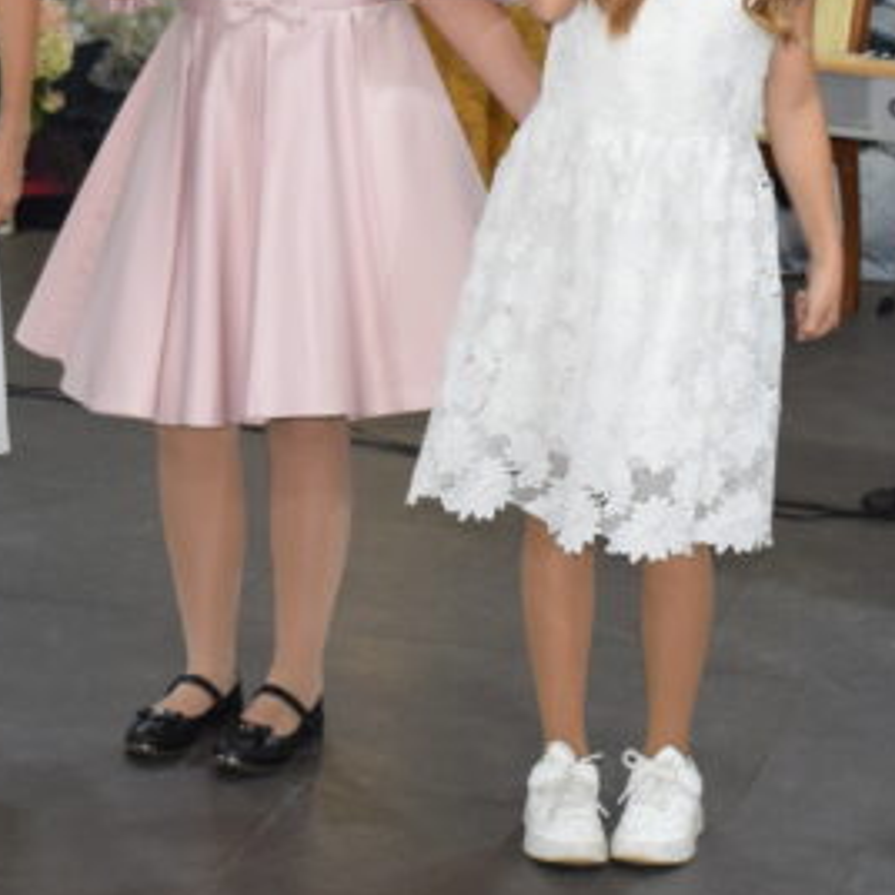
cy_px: 52
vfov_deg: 13.1
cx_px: 324
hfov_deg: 13.2
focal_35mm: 132
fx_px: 3850
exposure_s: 1/60
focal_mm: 27
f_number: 4
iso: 800
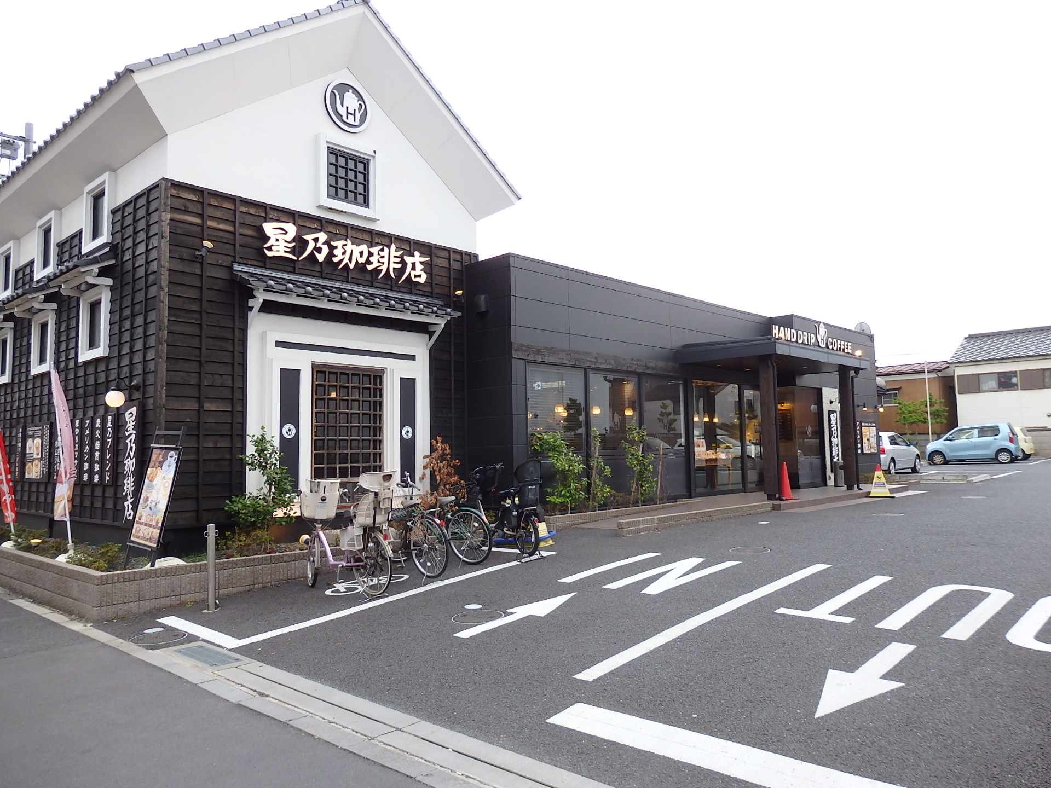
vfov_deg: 54.9
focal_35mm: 25
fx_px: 759
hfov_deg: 69.4
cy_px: 394
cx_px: 526
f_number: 3
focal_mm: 4.5
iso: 125
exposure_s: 1/125
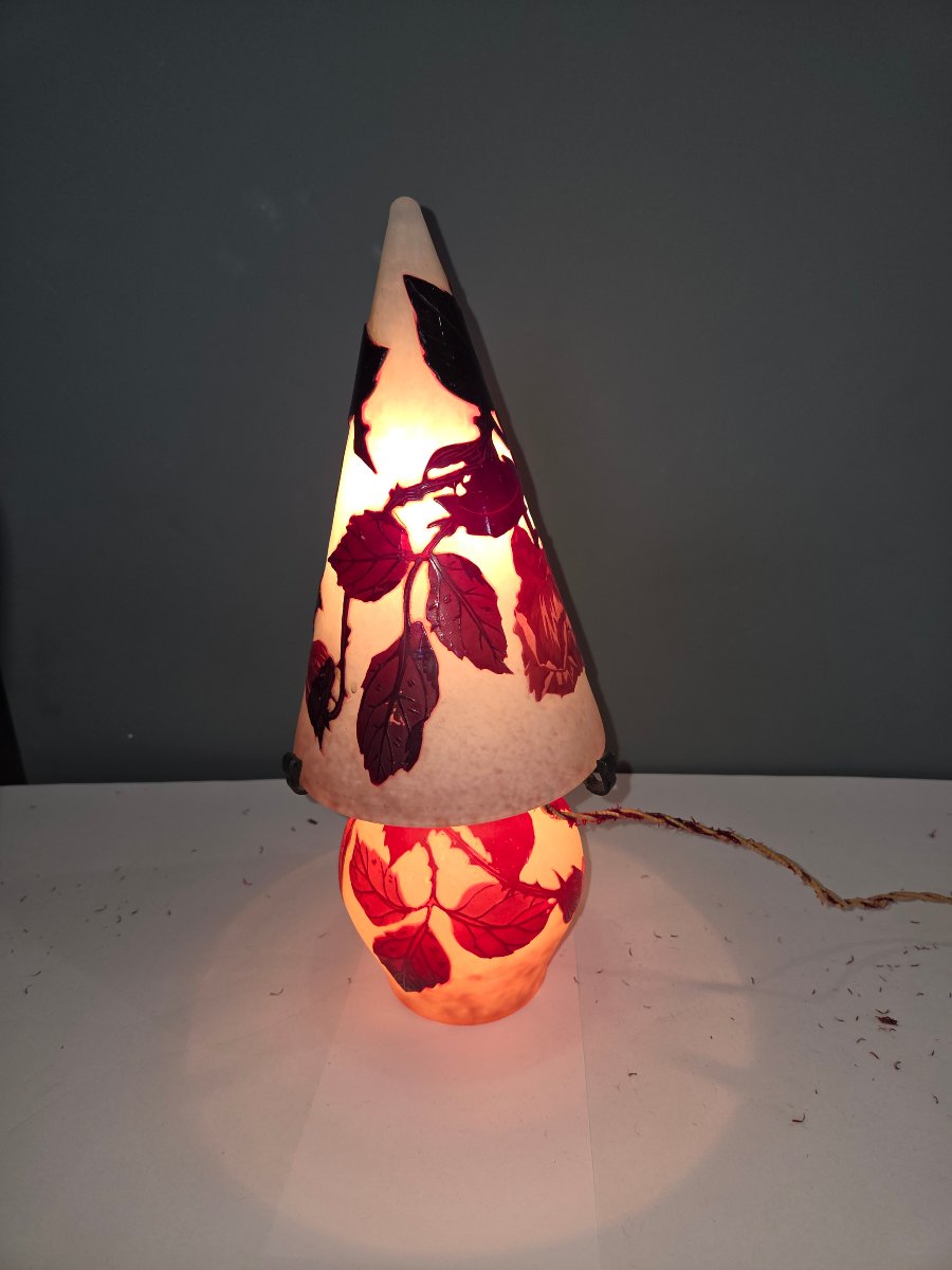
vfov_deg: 73.9
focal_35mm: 23
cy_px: 635
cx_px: 476
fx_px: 843
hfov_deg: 58.9
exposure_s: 1/100
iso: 25
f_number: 1.8
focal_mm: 5.4
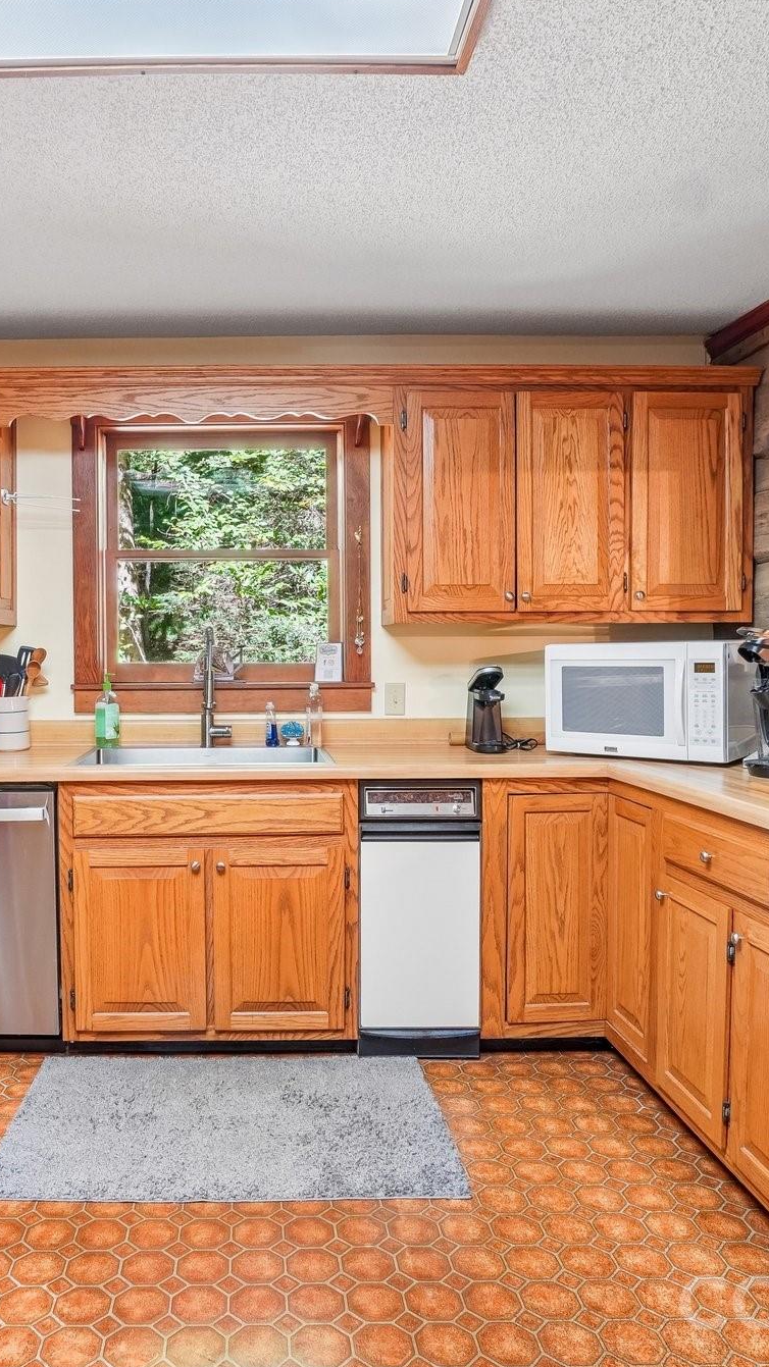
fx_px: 870
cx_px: 249
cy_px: 684
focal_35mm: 24
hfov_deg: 46.8
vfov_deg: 76.3
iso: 400
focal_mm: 10
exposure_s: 1/13
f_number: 8
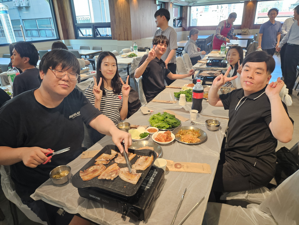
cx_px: 150
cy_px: 112
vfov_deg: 58.9
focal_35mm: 23
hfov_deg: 73.9
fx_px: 199
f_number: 1.8
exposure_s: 1/120
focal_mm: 5.4
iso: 320
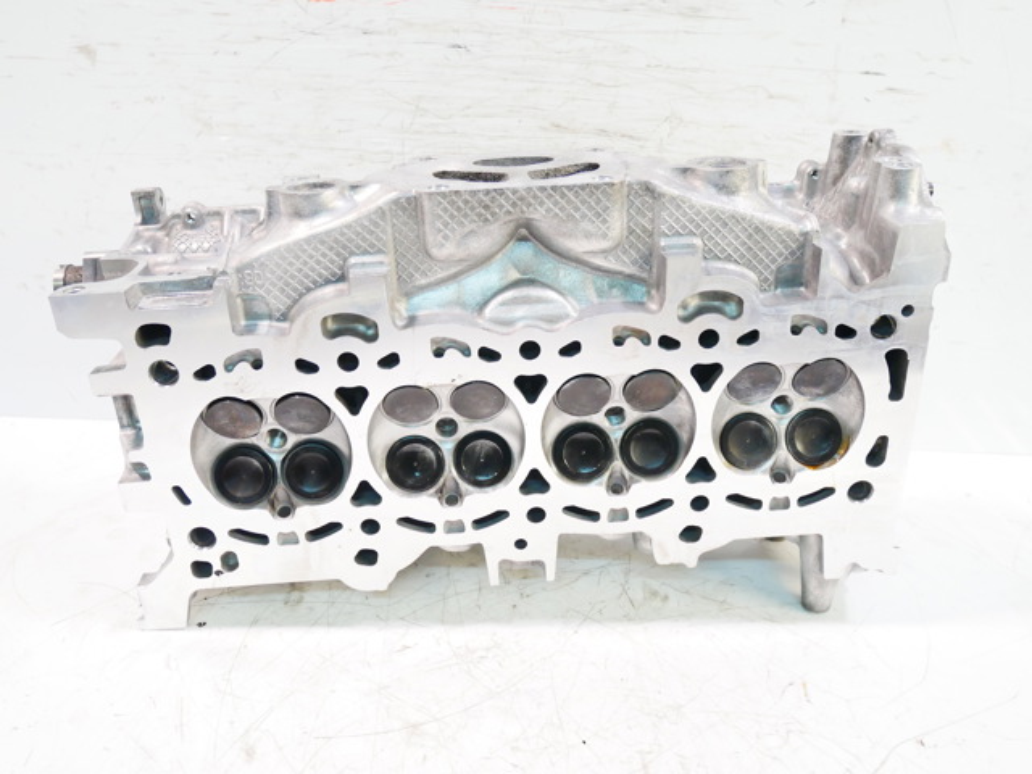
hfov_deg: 60.0
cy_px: 387
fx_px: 894
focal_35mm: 30
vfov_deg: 46.8
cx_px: 516
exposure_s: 1/60
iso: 1250
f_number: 3.8
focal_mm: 15
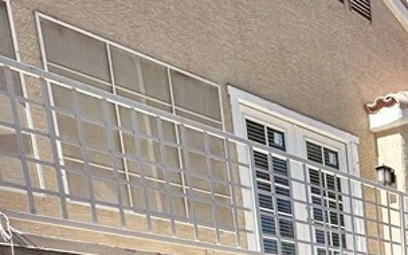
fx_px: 556
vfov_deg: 19.0
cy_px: 471
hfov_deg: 30.1
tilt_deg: -11.0
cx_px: 556
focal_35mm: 50
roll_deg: +1.2
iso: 50
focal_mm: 2.22
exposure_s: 1/2882
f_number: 2.2
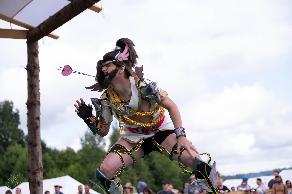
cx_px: 146
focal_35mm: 83
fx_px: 673
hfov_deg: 24.5
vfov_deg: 16.5
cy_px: 97
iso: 200
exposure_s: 1/1600
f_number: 3.2
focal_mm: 55
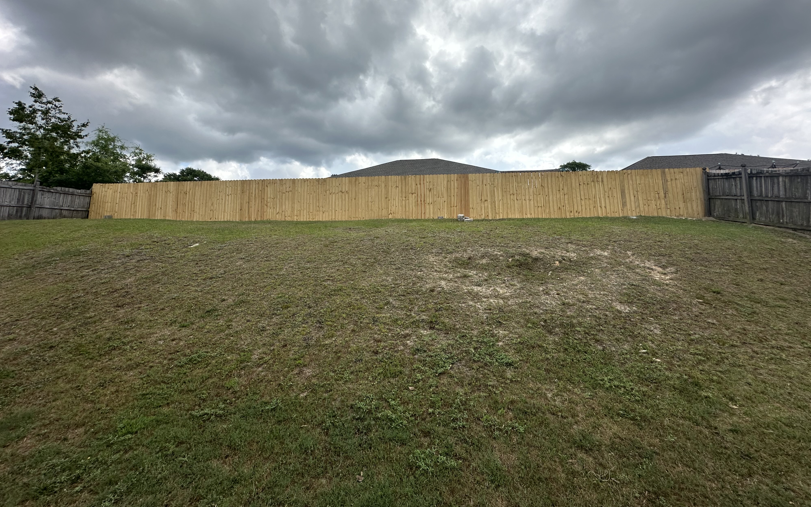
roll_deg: -0.3
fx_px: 332
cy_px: 203
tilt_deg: +7.0
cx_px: 406
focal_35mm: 15
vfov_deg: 74.0
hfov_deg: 101.5
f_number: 2.2
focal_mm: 2.22
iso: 50
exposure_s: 1/1916
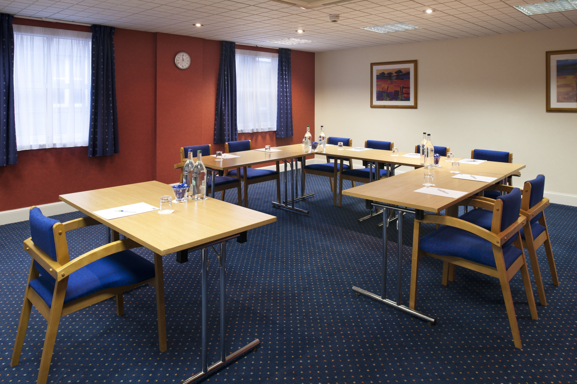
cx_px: 288
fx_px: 385
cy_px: 192
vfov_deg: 53.1
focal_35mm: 24
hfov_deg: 73.7
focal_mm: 24
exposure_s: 2
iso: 100
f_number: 11
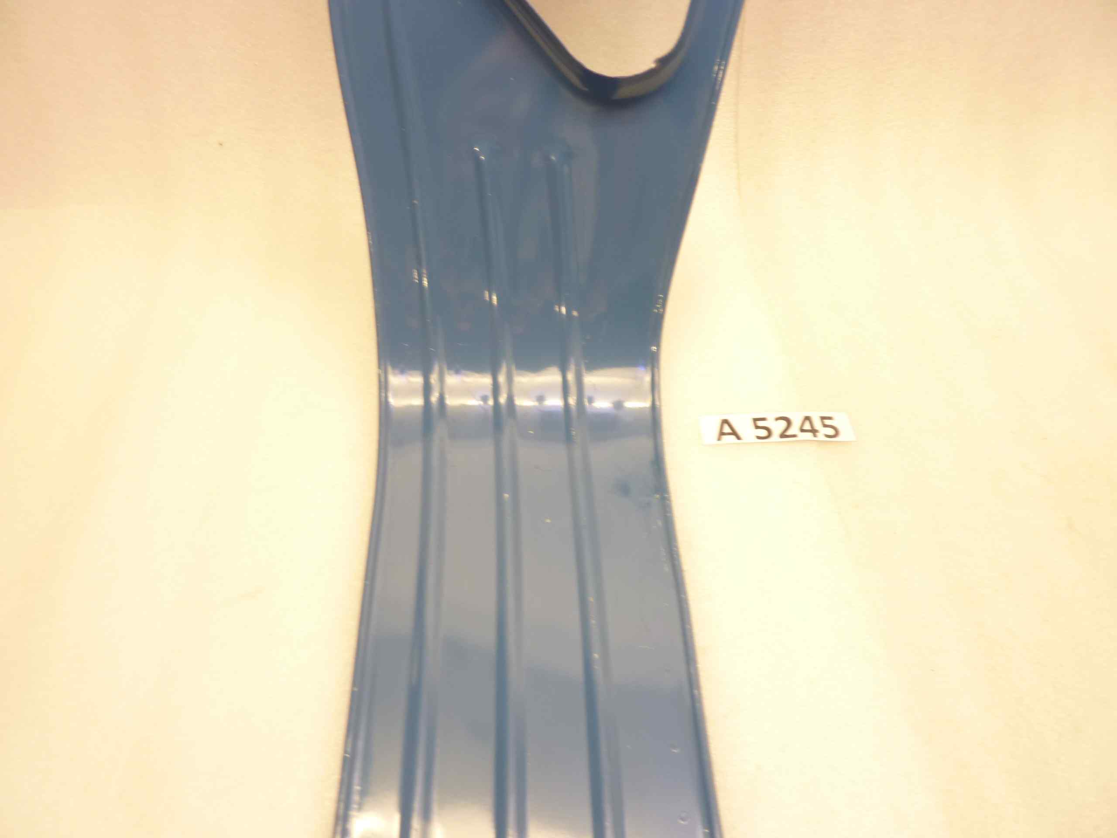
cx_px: 558
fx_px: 807
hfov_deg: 69.4
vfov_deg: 54.9
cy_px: 419
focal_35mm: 25
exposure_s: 1/10
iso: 80
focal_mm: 4.1
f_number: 3.3
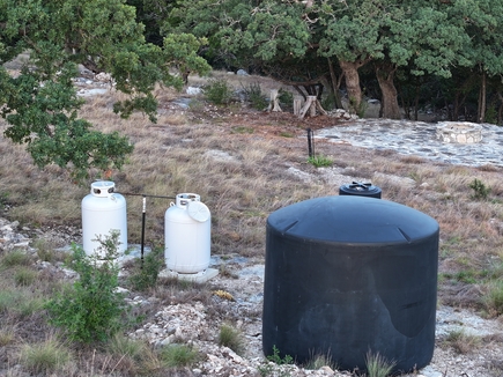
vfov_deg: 14.4
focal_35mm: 103
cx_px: 261
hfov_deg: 19.1
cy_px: 158
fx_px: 1496
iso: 100
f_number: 2.8
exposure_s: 1/40
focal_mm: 19.35
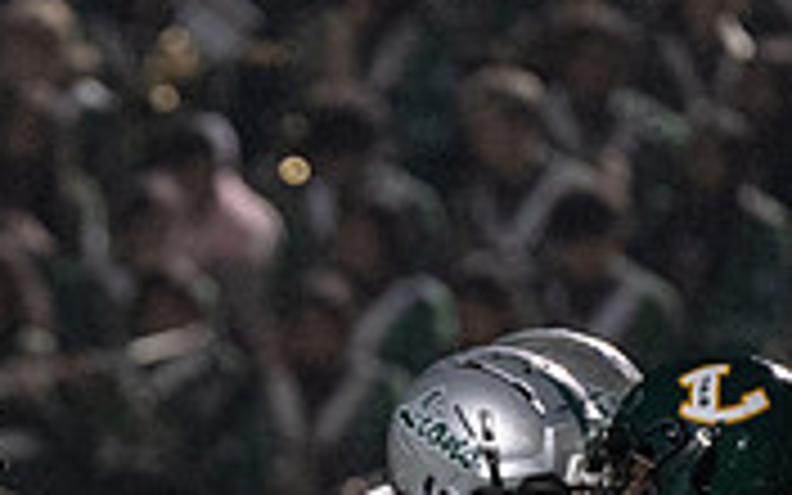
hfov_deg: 1.8
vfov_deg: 1.1
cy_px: 767
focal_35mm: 1200
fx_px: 25901
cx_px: 84
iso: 3200
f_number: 2.8
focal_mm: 200
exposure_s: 1/1250
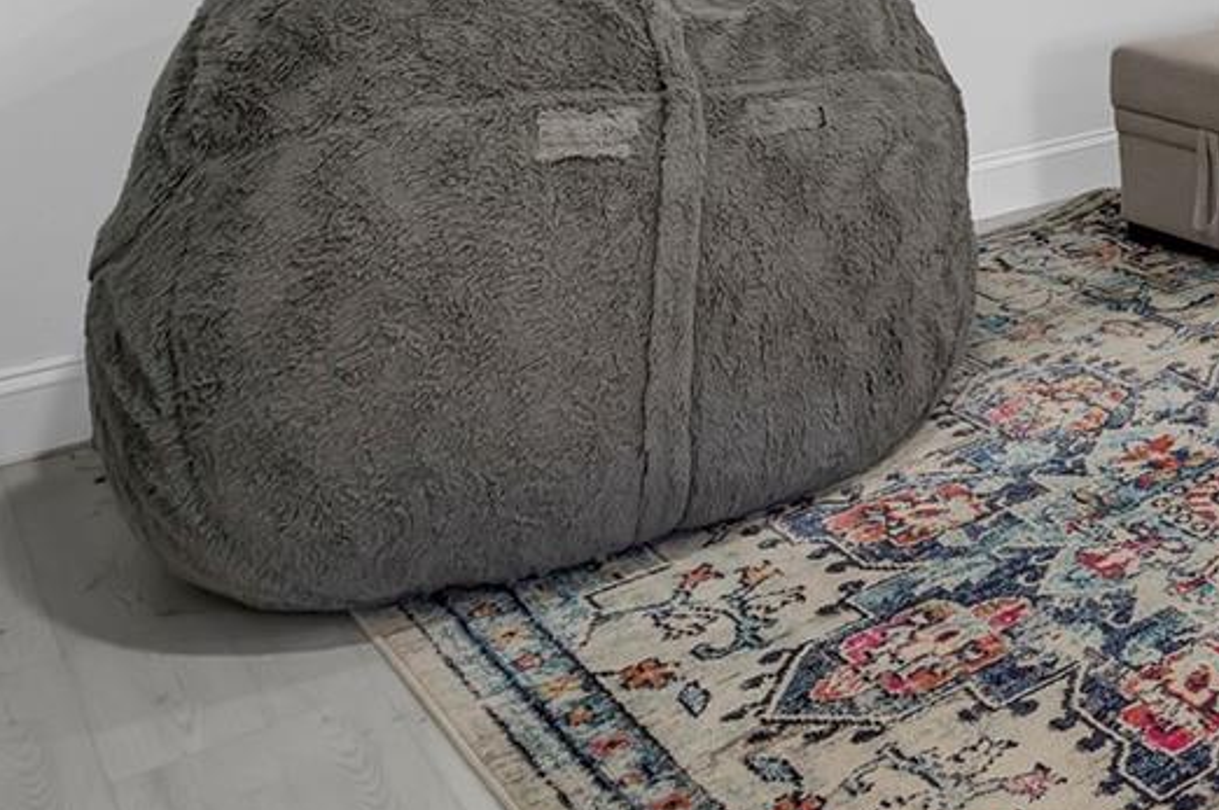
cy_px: -307
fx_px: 1556
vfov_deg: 24.5
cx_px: 1588
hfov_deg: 32.2
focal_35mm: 46
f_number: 8
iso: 640
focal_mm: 15
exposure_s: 1/20
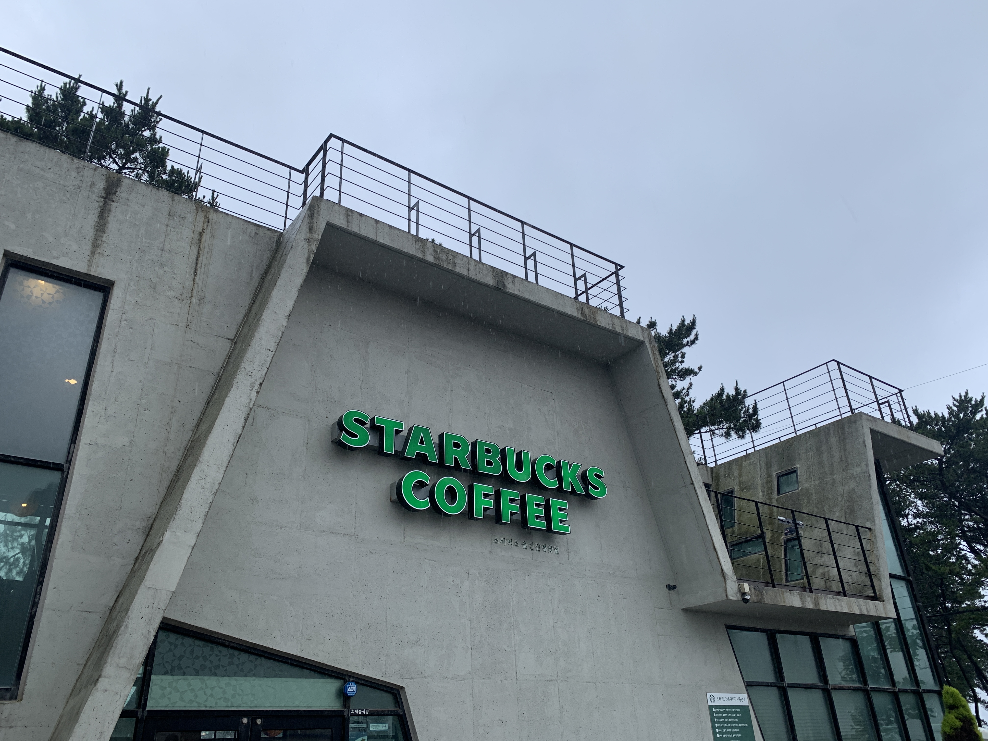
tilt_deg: +25.9
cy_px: 370
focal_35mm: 26
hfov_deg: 67.3
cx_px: 494
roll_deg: +2.2
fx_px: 742
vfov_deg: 53.1
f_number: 1.8
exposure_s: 1/396
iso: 25
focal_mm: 4.25
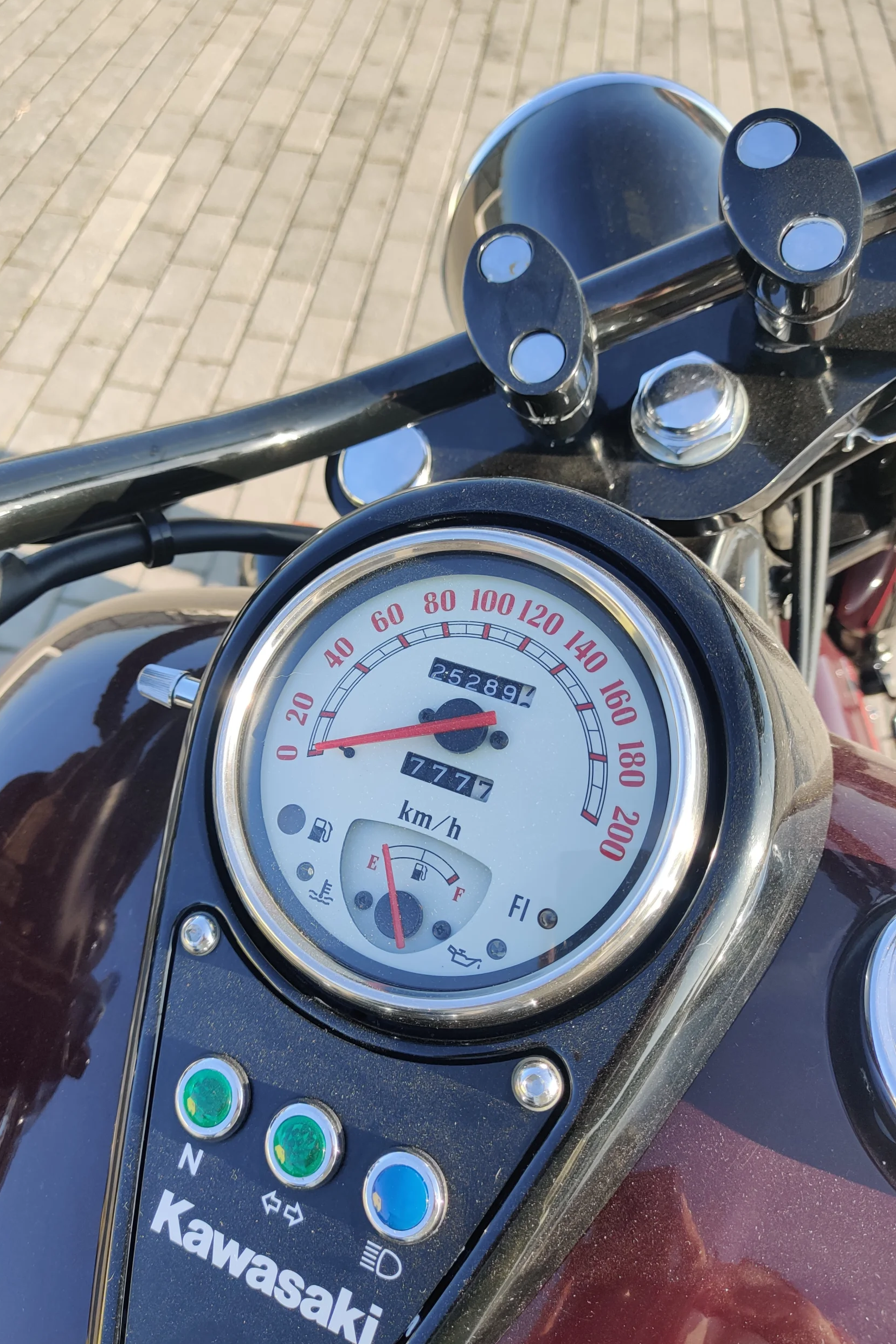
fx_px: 1082
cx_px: 376
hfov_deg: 44.8
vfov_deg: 63.7
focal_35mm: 29
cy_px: 679
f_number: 1.65
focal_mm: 4.75
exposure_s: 1/663
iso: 125
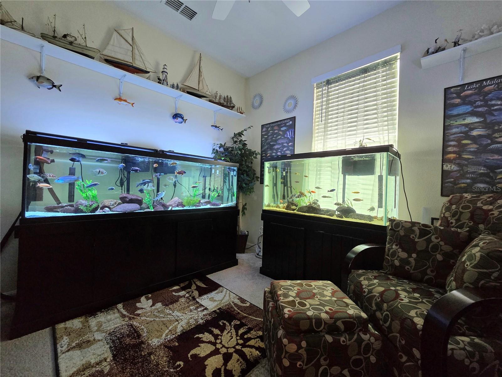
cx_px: 251
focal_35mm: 13
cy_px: 188
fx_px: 189
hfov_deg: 106.2
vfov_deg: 89.9
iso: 400
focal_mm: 2.2
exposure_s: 1/60.2
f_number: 2.2
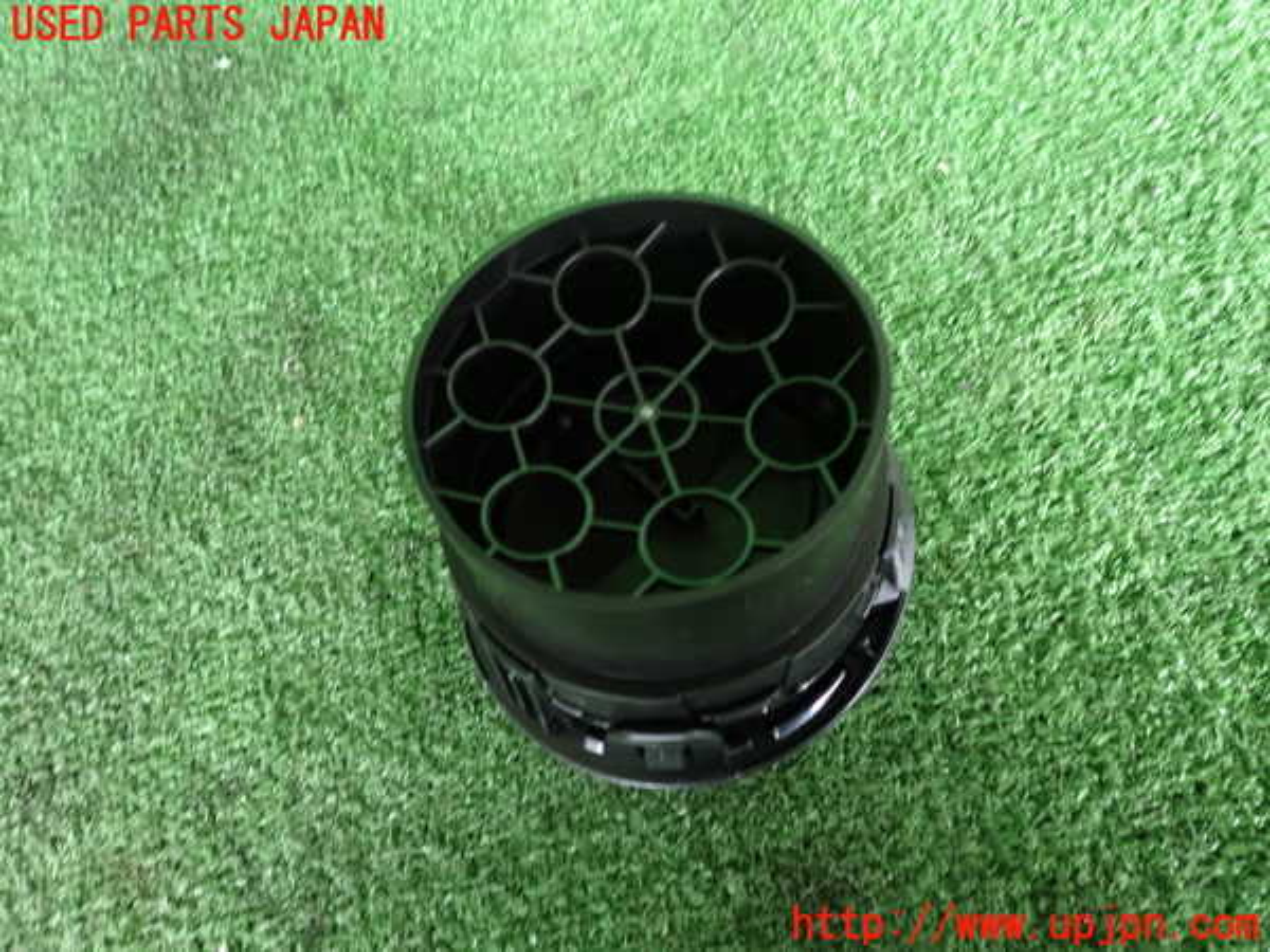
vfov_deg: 54.9
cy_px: 476
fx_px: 917
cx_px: 635
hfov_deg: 69.4
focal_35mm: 25
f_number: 2
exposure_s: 1/30
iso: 250
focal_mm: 4.5
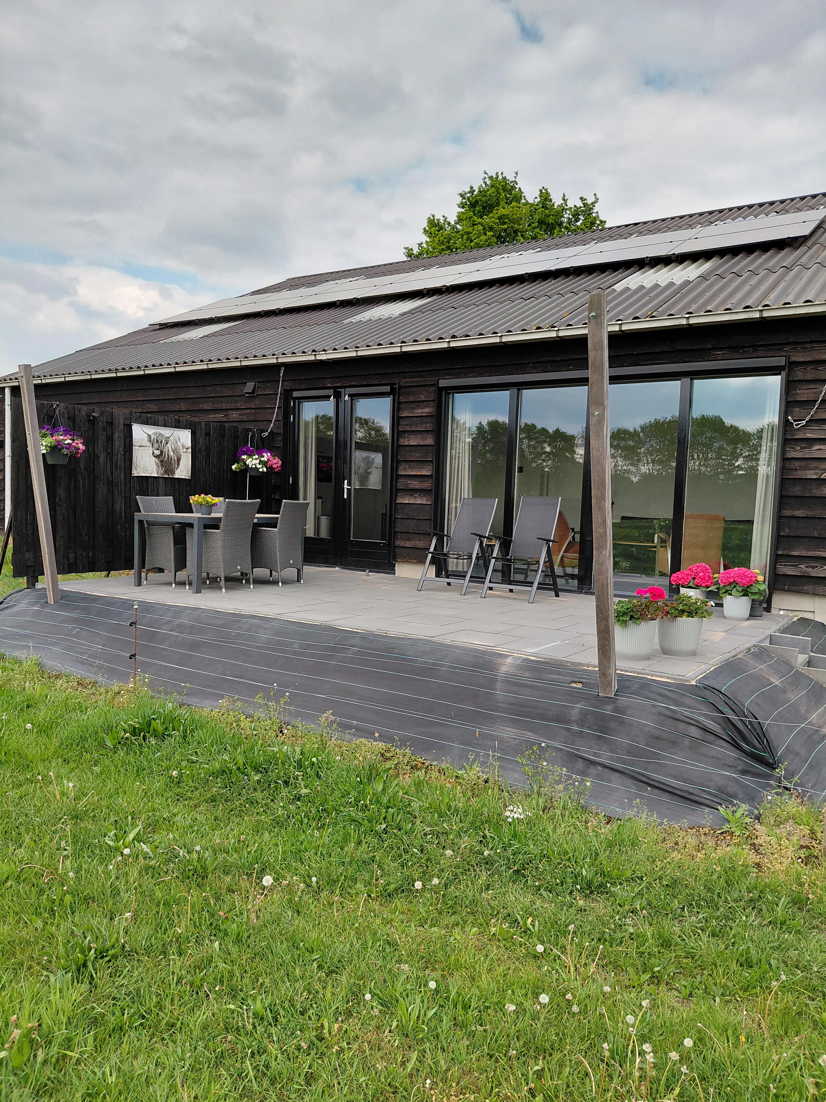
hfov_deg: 54.9
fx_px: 795
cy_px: 551
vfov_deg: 69.4
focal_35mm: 25
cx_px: 413
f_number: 1.8
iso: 50
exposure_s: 1/1053
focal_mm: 4.69
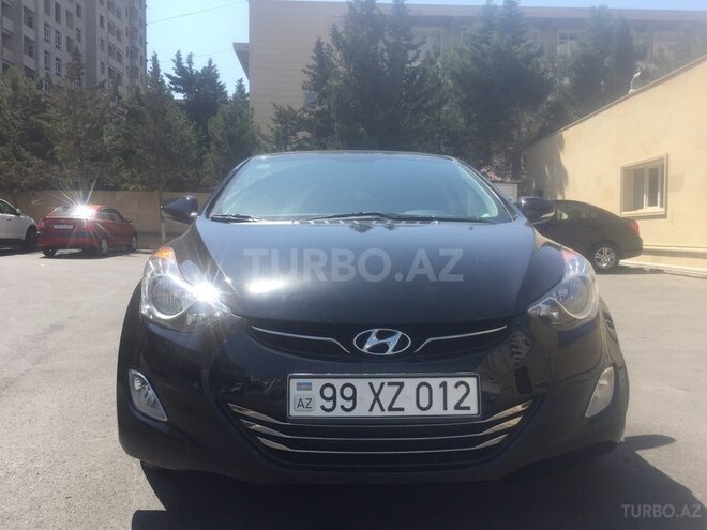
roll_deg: -1.9
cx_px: 354
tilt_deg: -2.5
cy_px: 265
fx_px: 592
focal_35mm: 29
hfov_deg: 61.7
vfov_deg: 48.2
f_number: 2.2
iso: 32
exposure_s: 1/1130
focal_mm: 4.15
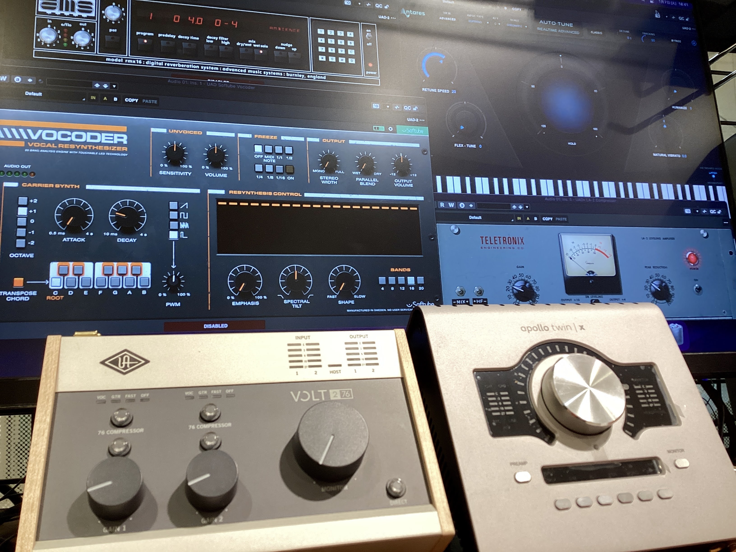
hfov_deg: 58.4
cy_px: 276
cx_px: 368
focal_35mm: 31
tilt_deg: +4.8
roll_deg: +0.2
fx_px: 659
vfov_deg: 45.4
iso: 100
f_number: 2.4
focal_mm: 3.3
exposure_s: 1/50
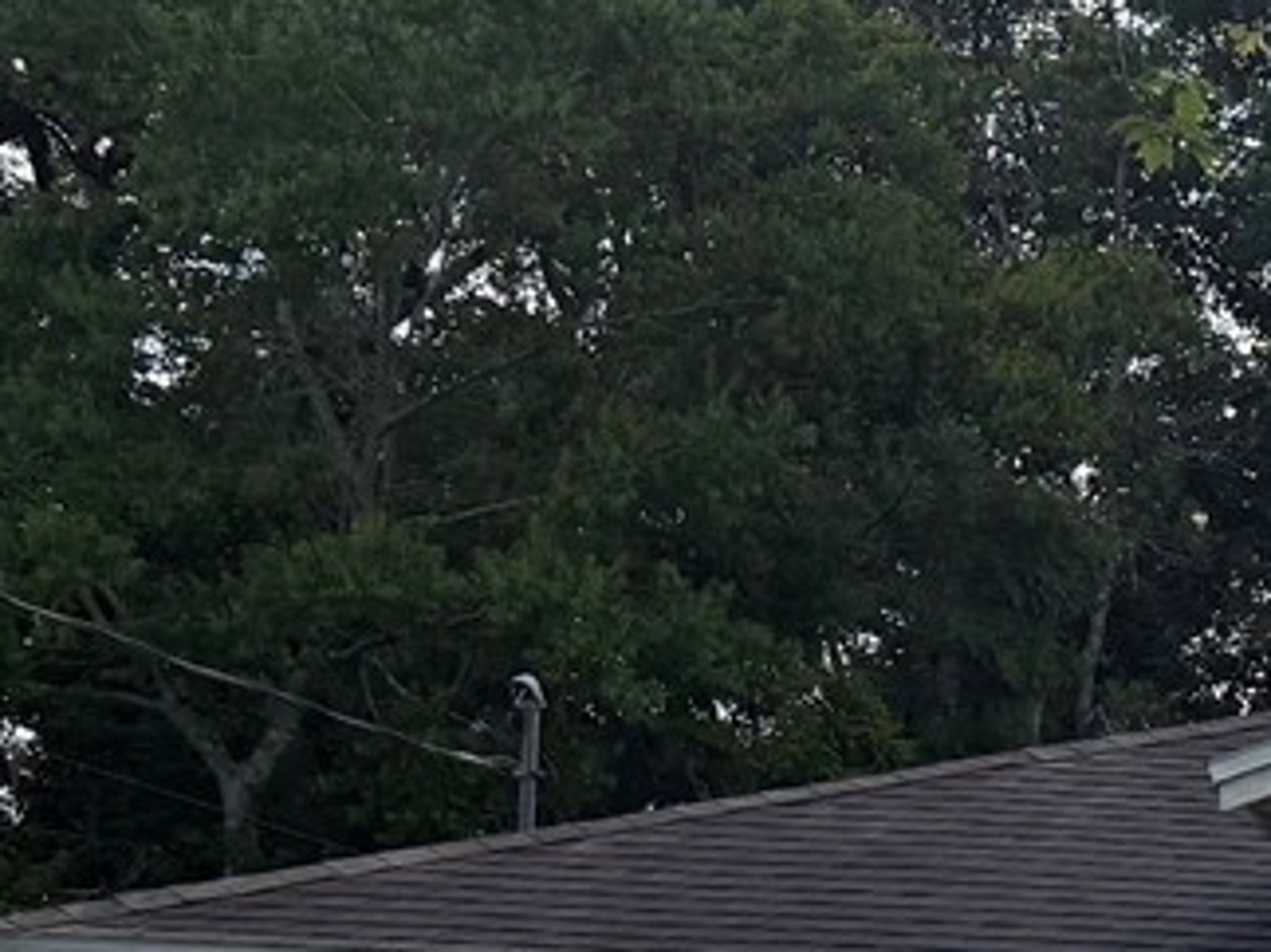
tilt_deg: +5.0
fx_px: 4368
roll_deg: -3.1
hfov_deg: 13.9
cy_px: 1031
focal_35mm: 119
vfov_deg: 12.2
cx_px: 2573
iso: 100
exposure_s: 1/3279
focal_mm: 6.76
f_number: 1.78
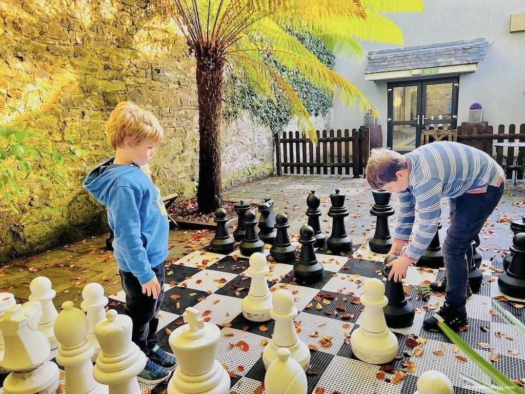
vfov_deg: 53.1
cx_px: 262
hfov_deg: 67.3
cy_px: 197
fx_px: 394
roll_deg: +3.7
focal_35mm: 26
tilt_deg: -13.3
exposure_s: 1/121
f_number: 1.5
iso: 100
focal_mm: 5.7
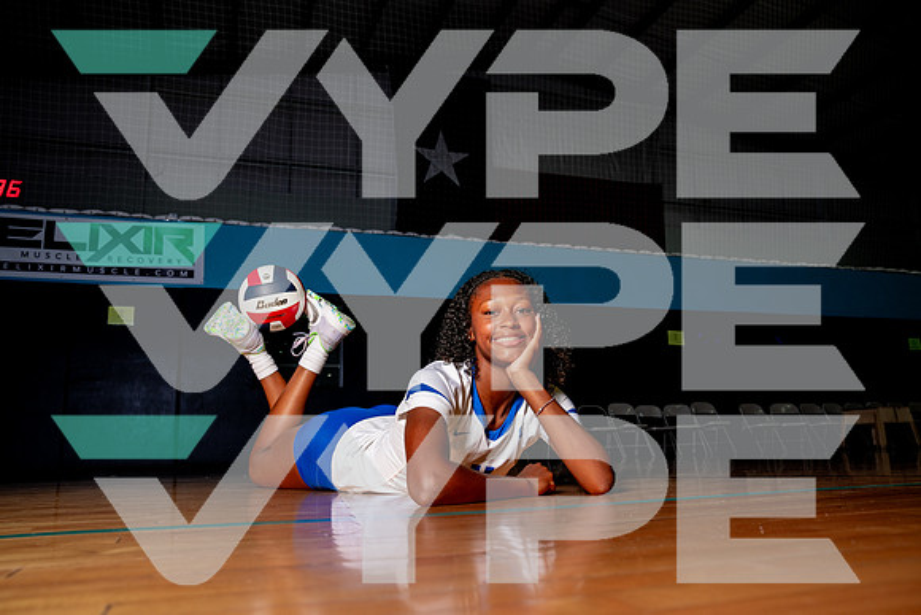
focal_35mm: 29
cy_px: 308
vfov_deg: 44.8
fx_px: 745
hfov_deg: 63.4
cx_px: 460
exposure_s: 1/200
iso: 250
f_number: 5.6
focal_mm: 29
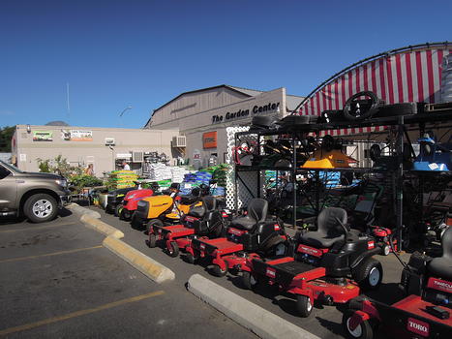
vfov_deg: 56.8
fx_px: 313
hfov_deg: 71.6
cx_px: 226
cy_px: 170
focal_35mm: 24
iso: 160
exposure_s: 1/1600
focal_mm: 4.3
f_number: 4.5
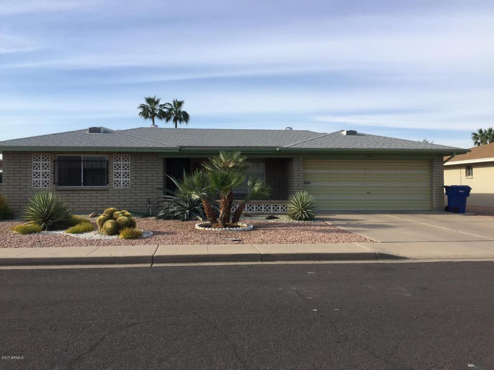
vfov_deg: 48.2
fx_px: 414
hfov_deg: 61.7
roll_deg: +0.1
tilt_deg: +2.0
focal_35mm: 29
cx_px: 247
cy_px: 185
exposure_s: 1/1236
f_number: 2.2
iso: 32
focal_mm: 4.15
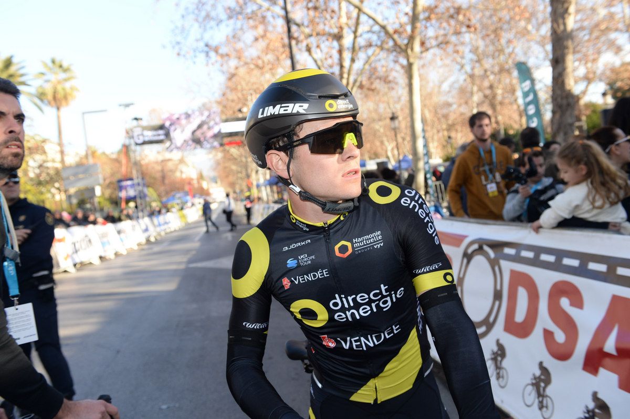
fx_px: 560
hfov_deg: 58.8
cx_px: 315
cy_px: 210
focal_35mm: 32
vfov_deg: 41.0
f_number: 4.5
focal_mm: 32
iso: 200
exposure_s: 1/250
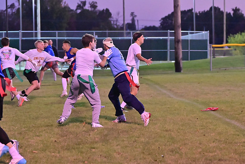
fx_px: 1069
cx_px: 122
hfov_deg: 13.1
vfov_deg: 8.7
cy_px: 82
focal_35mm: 157
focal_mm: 105
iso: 6400
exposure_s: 1/500
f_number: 4
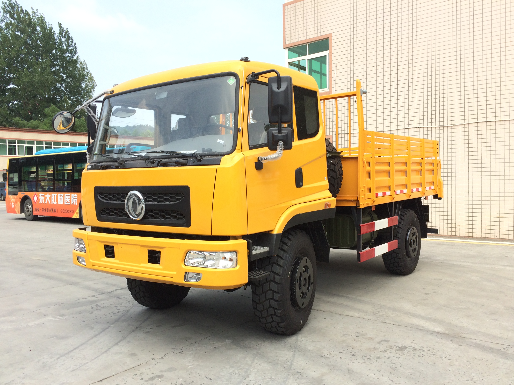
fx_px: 445
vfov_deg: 46.8
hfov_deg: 60.0
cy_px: 199
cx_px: 262
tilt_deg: -3.1
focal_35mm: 30
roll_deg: -0.9
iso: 32
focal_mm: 4.15
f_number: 2.2
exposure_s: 1/1140
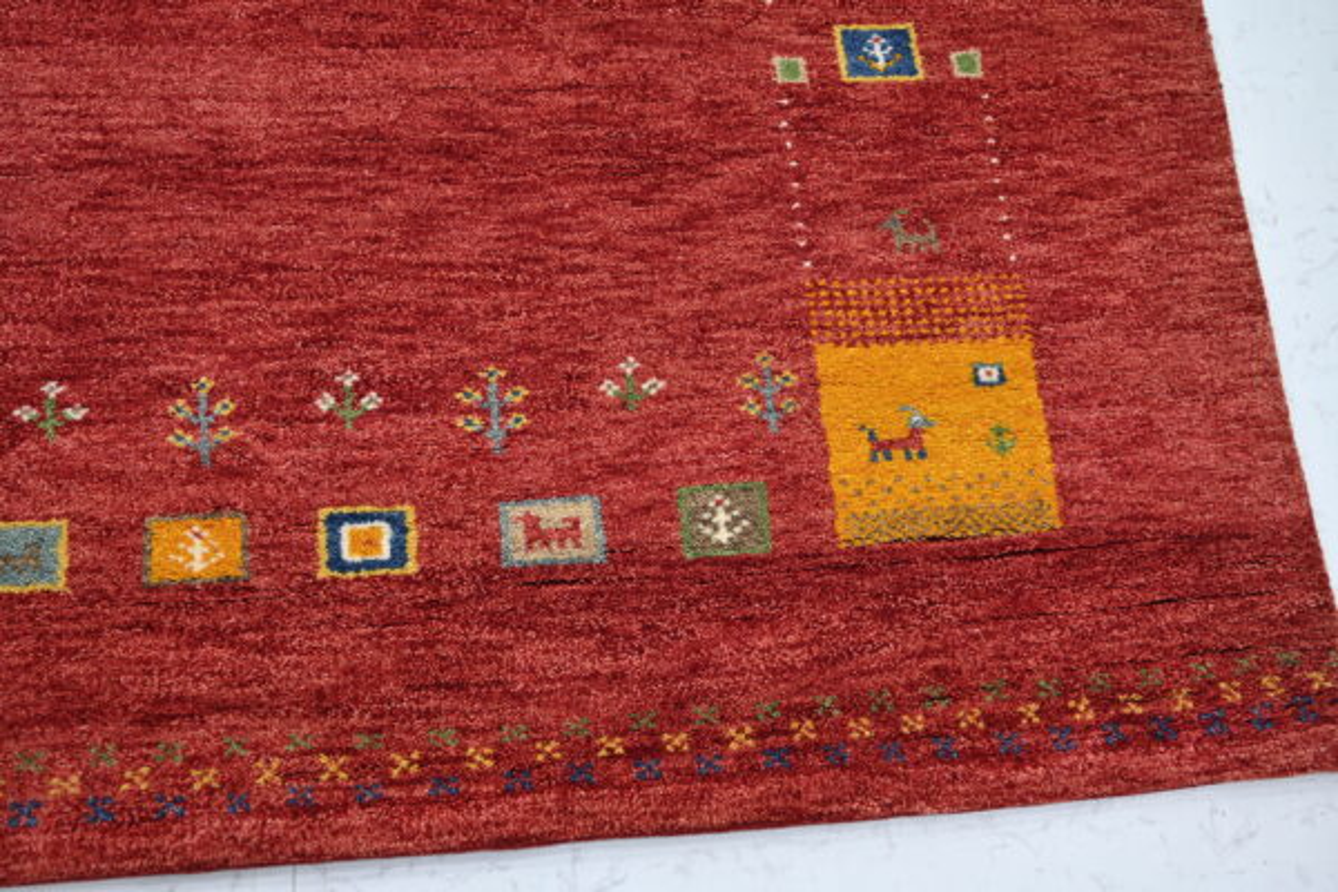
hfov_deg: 49.6
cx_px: 669
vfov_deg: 34.2
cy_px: 446
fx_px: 1449
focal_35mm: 39
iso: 125
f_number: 4.5
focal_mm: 39
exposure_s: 1/25
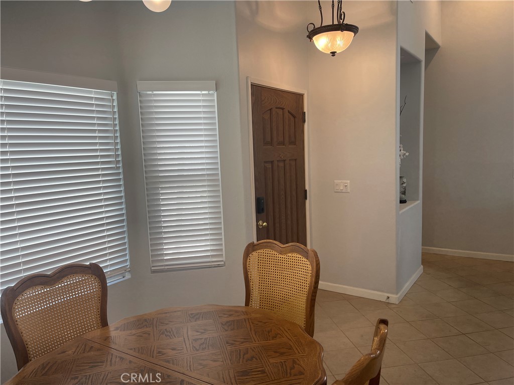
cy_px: 192
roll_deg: +1.8
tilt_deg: -7.8
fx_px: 371
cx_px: 257
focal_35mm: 25
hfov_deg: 69.4
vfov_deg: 54.9
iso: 80
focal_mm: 5.1
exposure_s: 1/120
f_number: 1.6
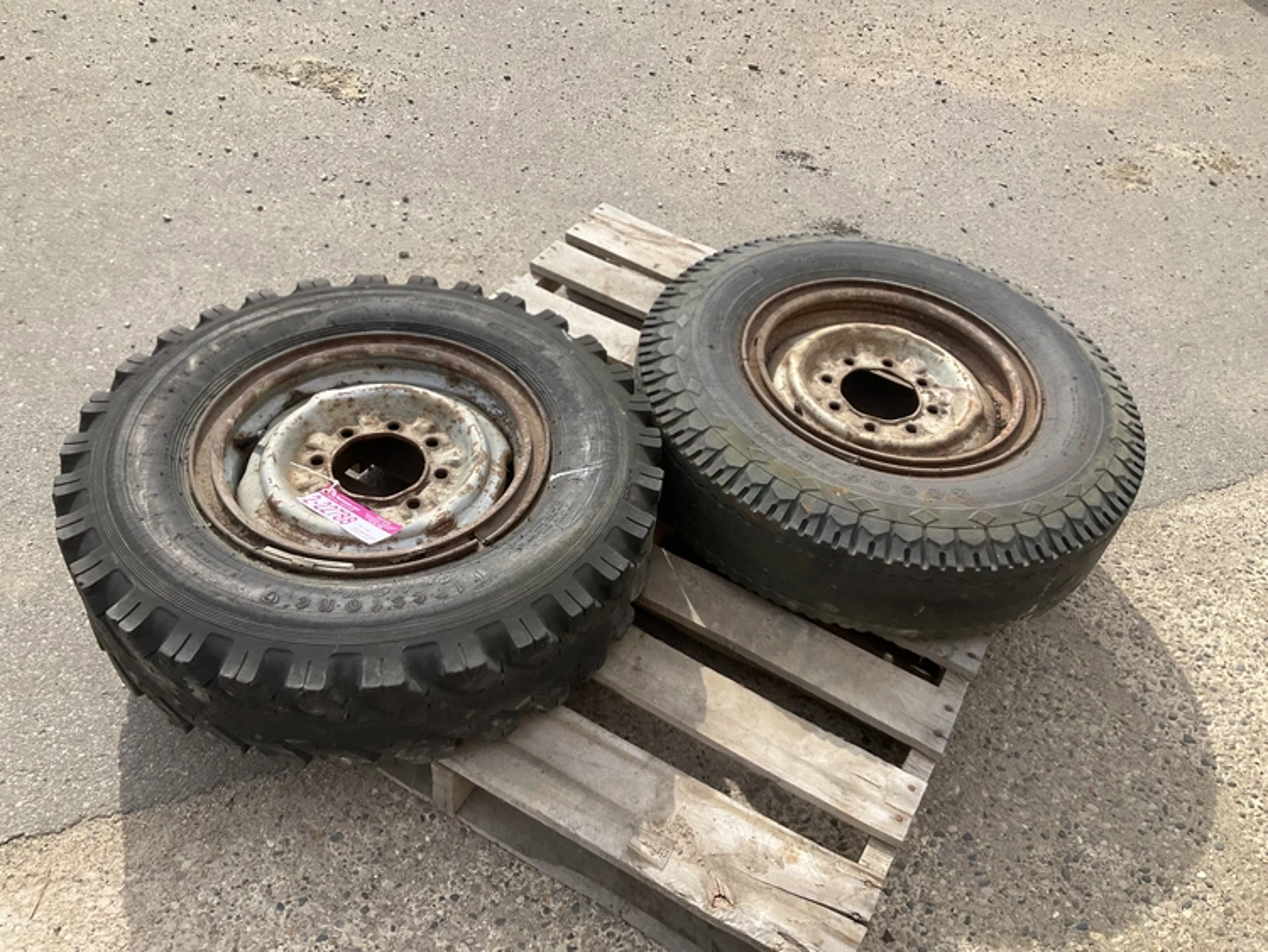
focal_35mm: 29
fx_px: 1063
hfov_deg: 61.6
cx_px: 634
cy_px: 476
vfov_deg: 48.3
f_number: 1.8
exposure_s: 1/962
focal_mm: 3
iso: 25
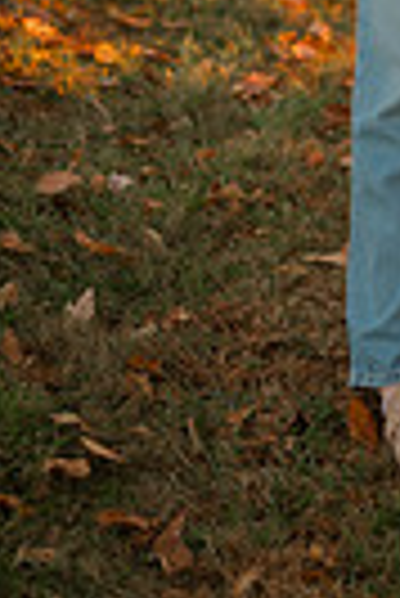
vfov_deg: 11.8
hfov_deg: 7.9
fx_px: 2809
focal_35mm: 169
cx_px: 654
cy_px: -216
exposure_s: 1/125
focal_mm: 50
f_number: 1.8
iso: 100
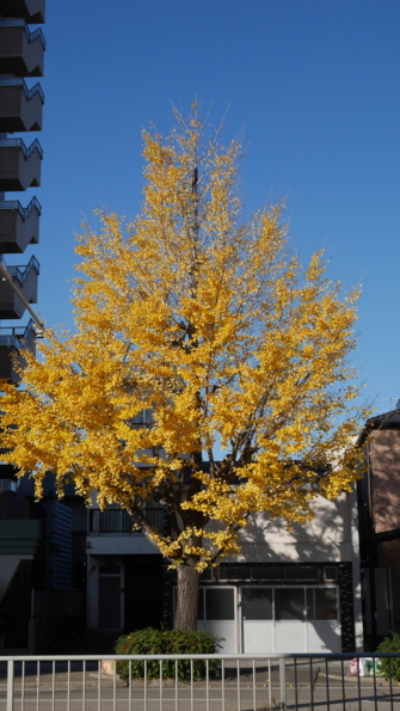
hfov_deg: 21.8
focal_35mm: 55
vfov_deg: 37.8
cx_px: 177
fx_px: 1036
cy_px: 354
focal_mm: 25
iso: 200
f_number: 10
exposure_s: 1/320
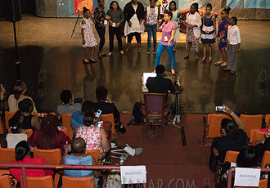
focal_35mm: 59
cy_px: 40
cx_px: 141
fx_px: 449
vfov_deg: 23.4
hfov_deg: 33.5
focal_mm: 32
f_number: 3.5
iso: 3200
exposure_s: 1/320
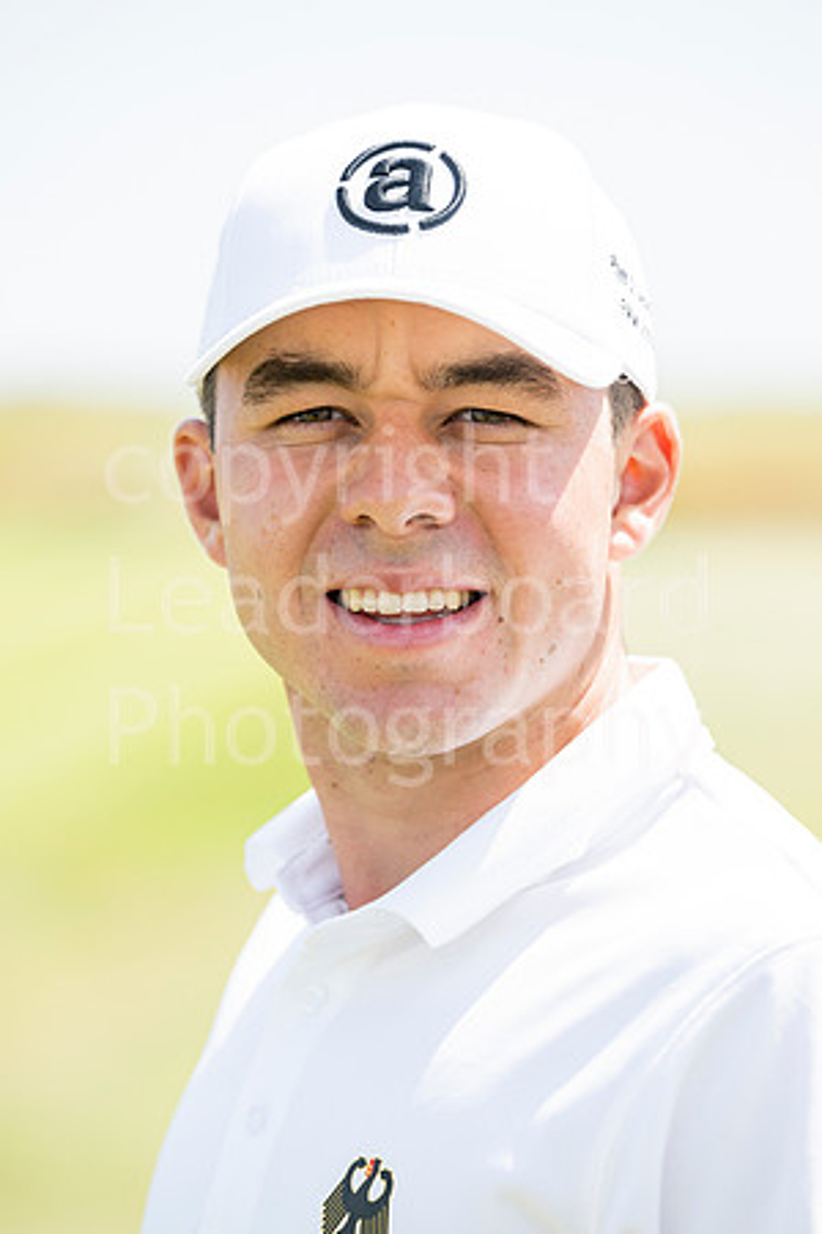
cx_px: 411
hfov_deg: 8.3
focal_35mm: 165
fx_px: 5651
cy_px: 617
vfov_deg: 12.5
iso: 400
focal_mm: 165
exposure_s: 1/1600
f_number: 4.5
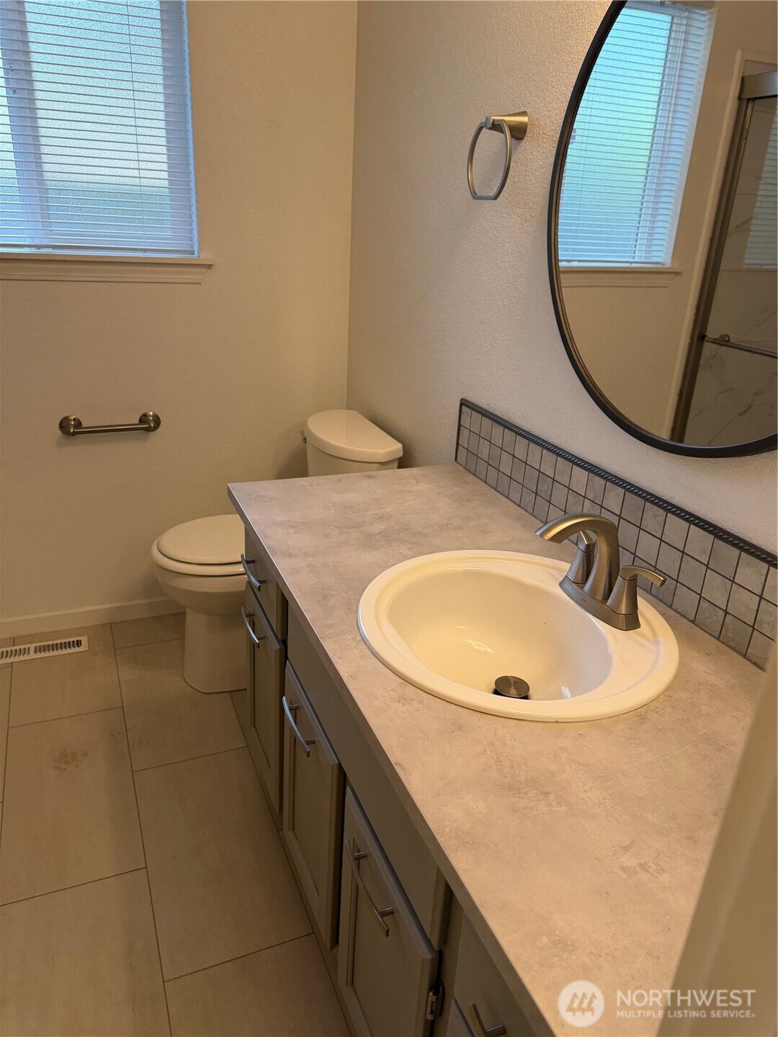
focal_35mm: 24
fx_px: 719
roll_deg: -1.7
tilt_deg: -23.0
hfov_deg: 56.8
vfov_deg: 71.6
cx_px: 389
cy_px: 518
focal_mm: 6.76
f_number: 1.78
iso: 100
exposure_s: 1/60
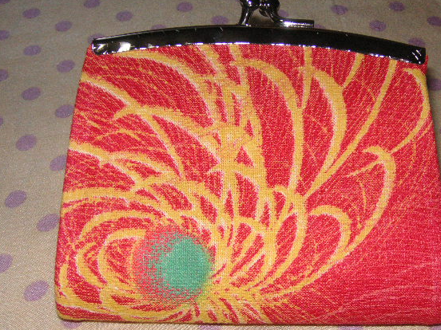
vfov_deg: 25.2
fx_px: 739
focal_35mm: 58
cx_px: 236
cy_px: 175
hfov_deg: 33.2
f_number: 8
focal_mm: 8.4
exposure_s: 1/45
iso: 160
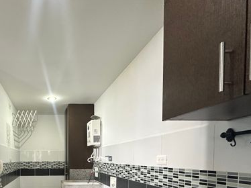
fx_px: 181
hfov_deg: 63.7
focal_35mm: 25
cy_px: 167
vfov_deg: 49.3
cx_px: 52
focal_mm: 2.22
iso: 200
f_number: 2.2
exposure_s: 1/120
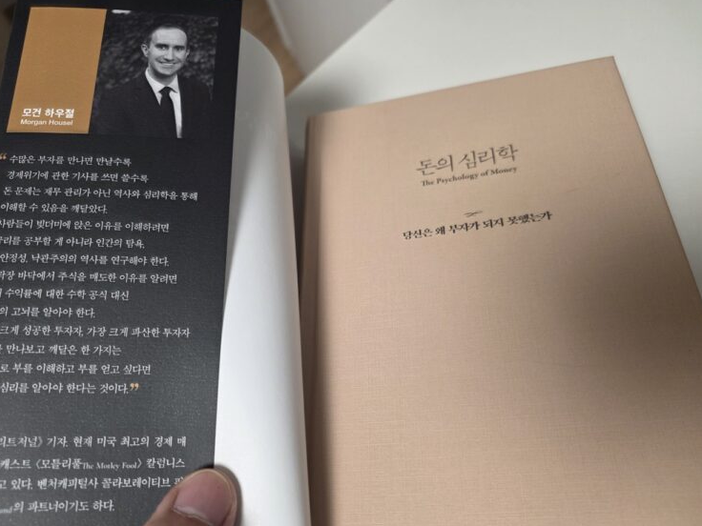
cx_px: 345
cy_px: 269
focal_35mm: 24
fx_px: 487
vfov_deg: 56.8
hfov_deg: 71.6
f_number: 1.7
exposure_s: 1/120
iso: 160
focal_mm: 6.25
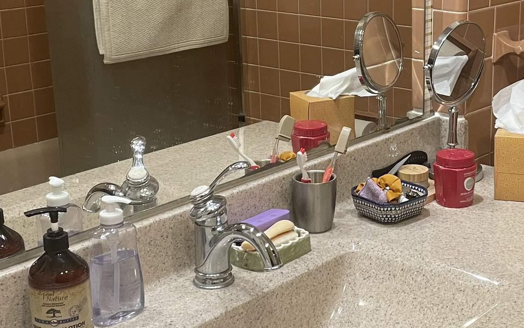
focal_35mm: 65
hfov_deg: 31.2
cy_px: 128
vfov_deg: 20.0
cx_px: 371
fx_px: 928
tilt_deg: -14.9
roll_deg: +0.5
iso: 100
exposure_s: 1/60
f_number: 1.6
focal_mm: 4.2
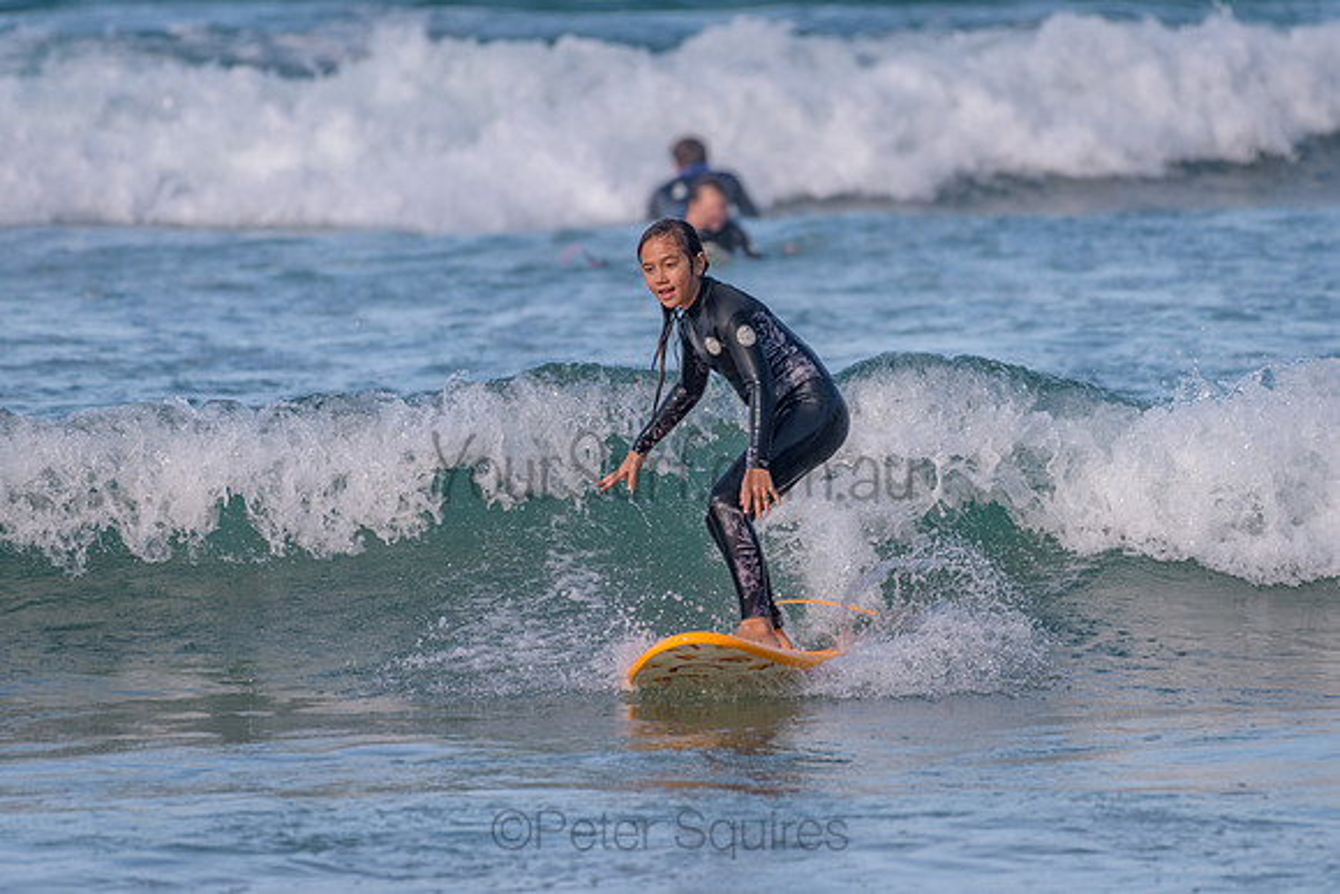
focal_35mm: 613
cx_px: 679
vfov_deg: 2.2
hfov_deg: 3.4
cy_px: 420
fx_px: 22835
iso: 360
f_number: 5.6
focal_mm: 500
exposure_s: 1/2000
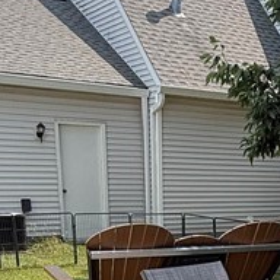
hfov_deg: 25.6
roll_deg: -2.1
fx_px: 604
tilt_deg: -17.0
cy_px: 366
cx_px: 230
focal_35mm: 66
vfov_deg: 23.1
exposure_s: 1/830
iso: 50
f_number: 2.2
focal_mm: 2.22
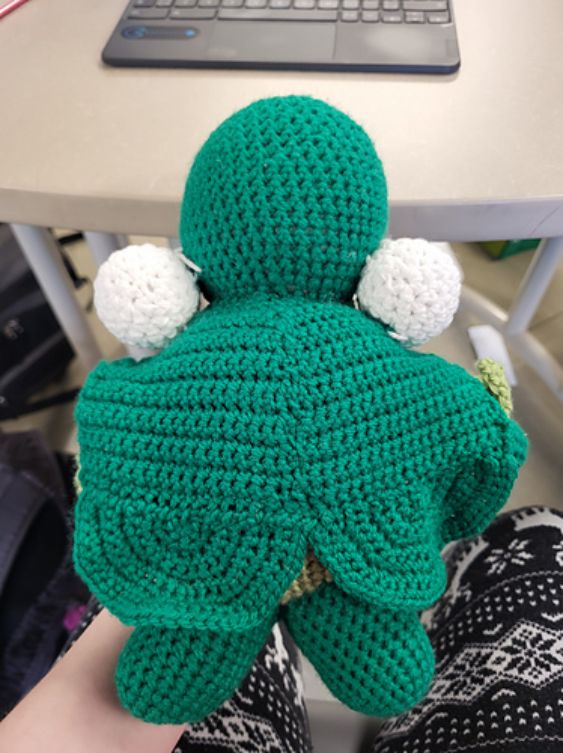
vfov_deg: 67.4
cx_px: 282
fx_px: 565
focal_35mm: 26
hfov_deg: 53.0
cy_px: 376
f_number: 1.8
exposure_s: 1/40
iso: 250
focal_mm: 5.4
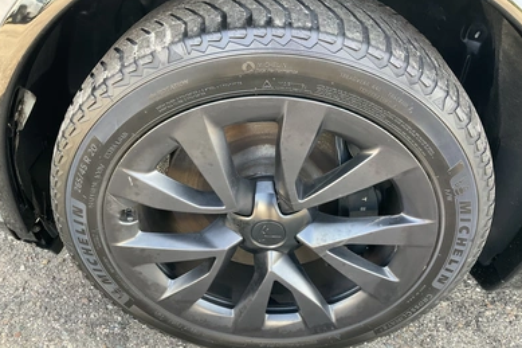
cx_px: 262
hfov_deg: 60.3
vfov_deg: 42.2
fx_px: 449
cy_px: 195
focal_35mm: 31
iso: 64
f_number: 1.8
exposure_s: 1/122
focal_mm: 3
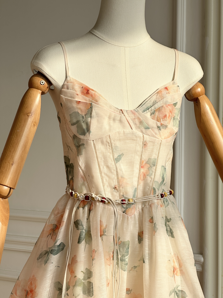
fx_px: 661
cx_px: 112
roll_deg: -1.7
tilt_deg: -3.1
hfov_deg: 19.1
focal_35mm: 77
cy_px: 149
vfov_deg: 25.3
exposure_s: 1/220
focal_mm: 9
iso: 32
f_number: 2.8
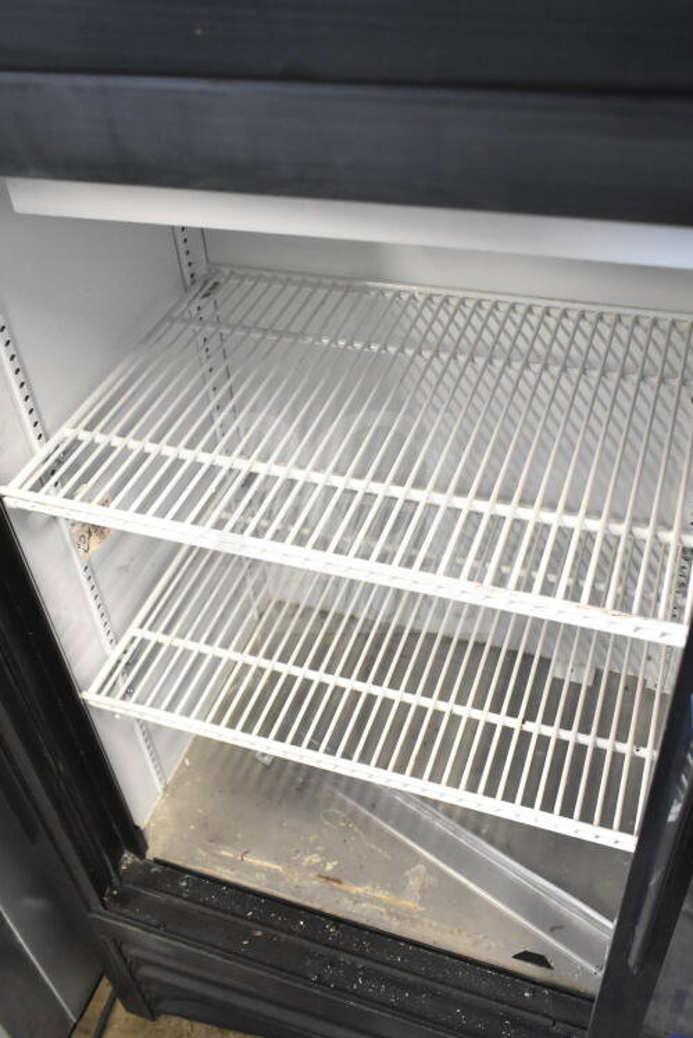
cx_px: 335
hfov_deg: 40.0
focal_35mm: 33
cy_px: 522
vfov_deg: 57.2
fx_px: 952
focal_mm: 18
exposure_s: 1/30
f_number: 3.5
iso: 2800
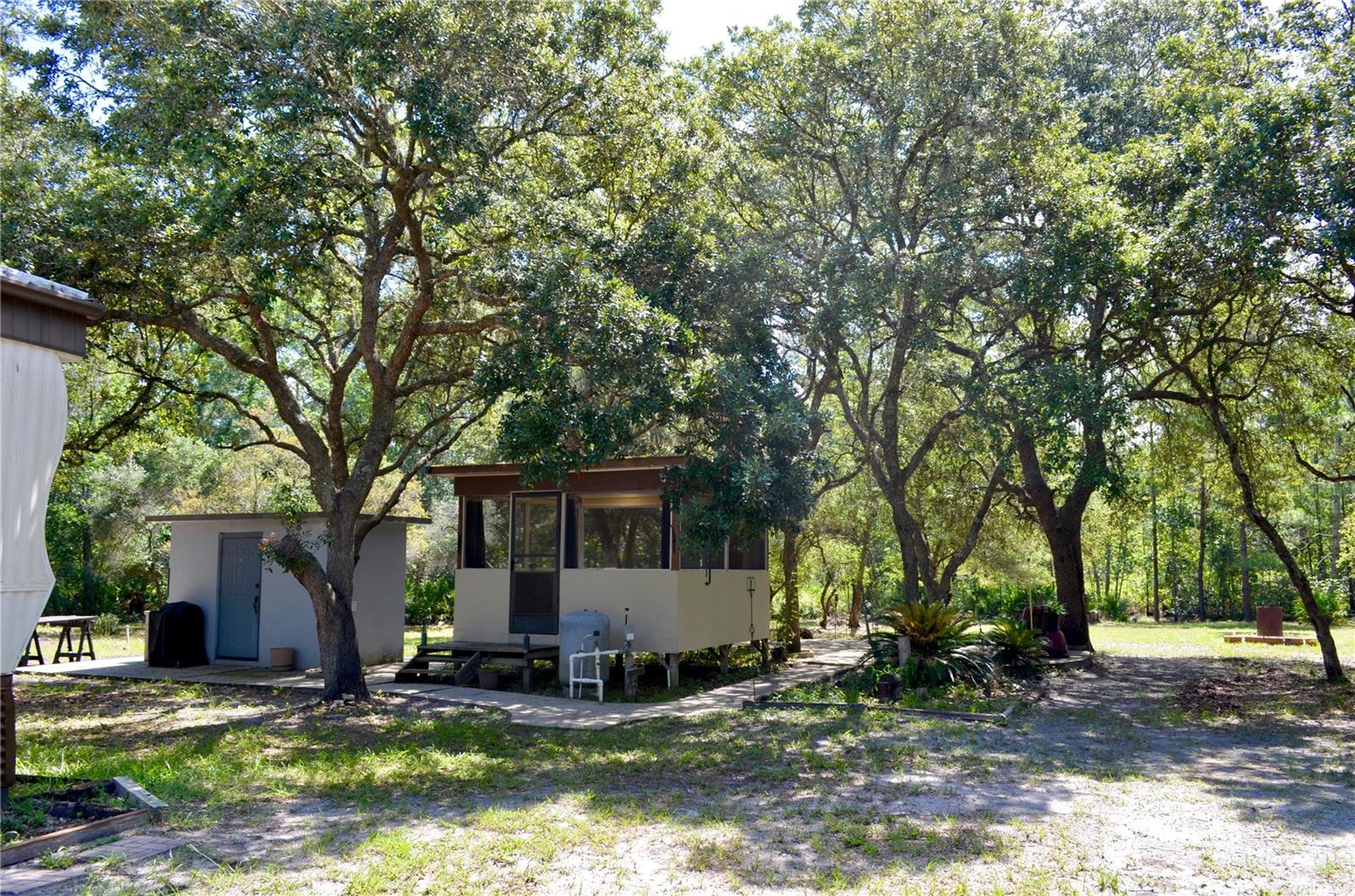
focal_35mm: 27
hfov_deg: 67.5
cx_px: 678
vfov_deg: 47.7
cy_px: 448
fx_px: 1014
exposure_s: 1/160
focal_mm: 18
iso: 200
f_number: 6.3
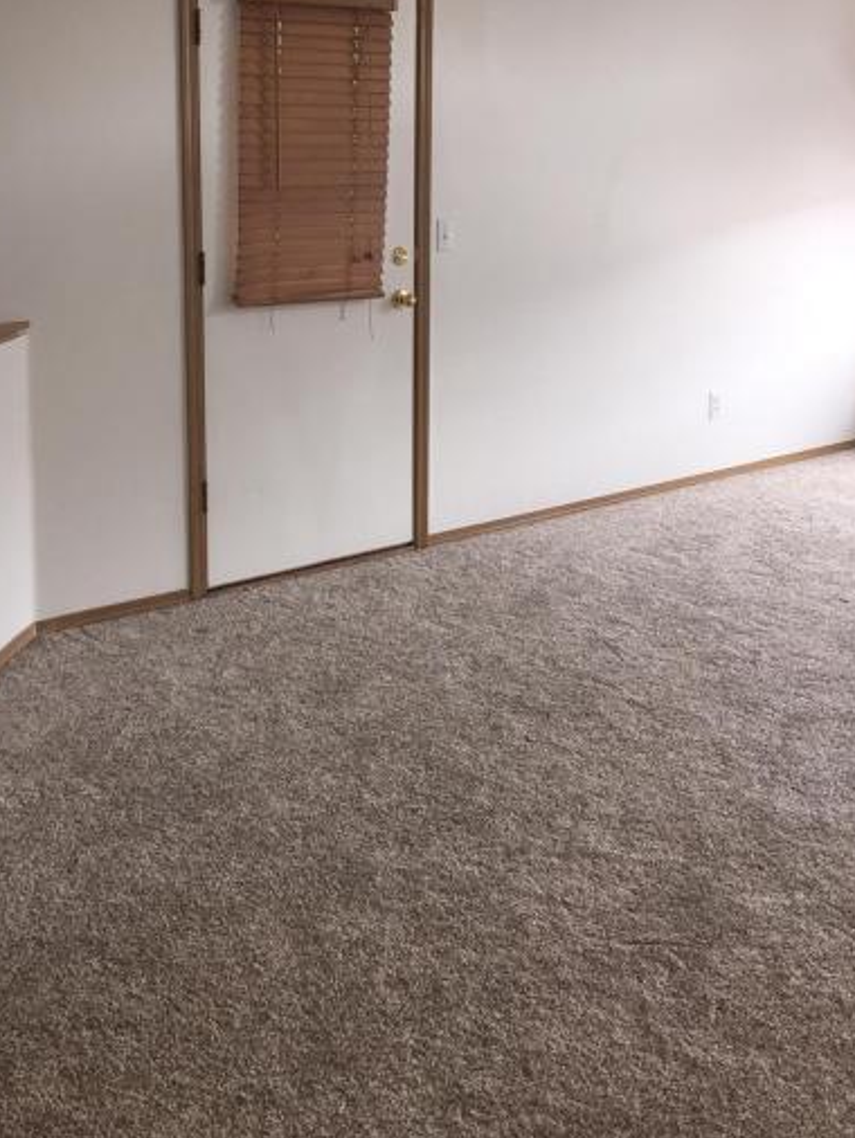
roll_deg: -0.1
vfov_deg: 42.4
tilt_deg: -9.7
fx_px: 1448
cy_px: 389
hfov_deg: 32.8
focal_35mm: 44
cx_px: 335
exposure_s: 1/40
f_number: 2.2
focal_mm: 4.15
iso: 40
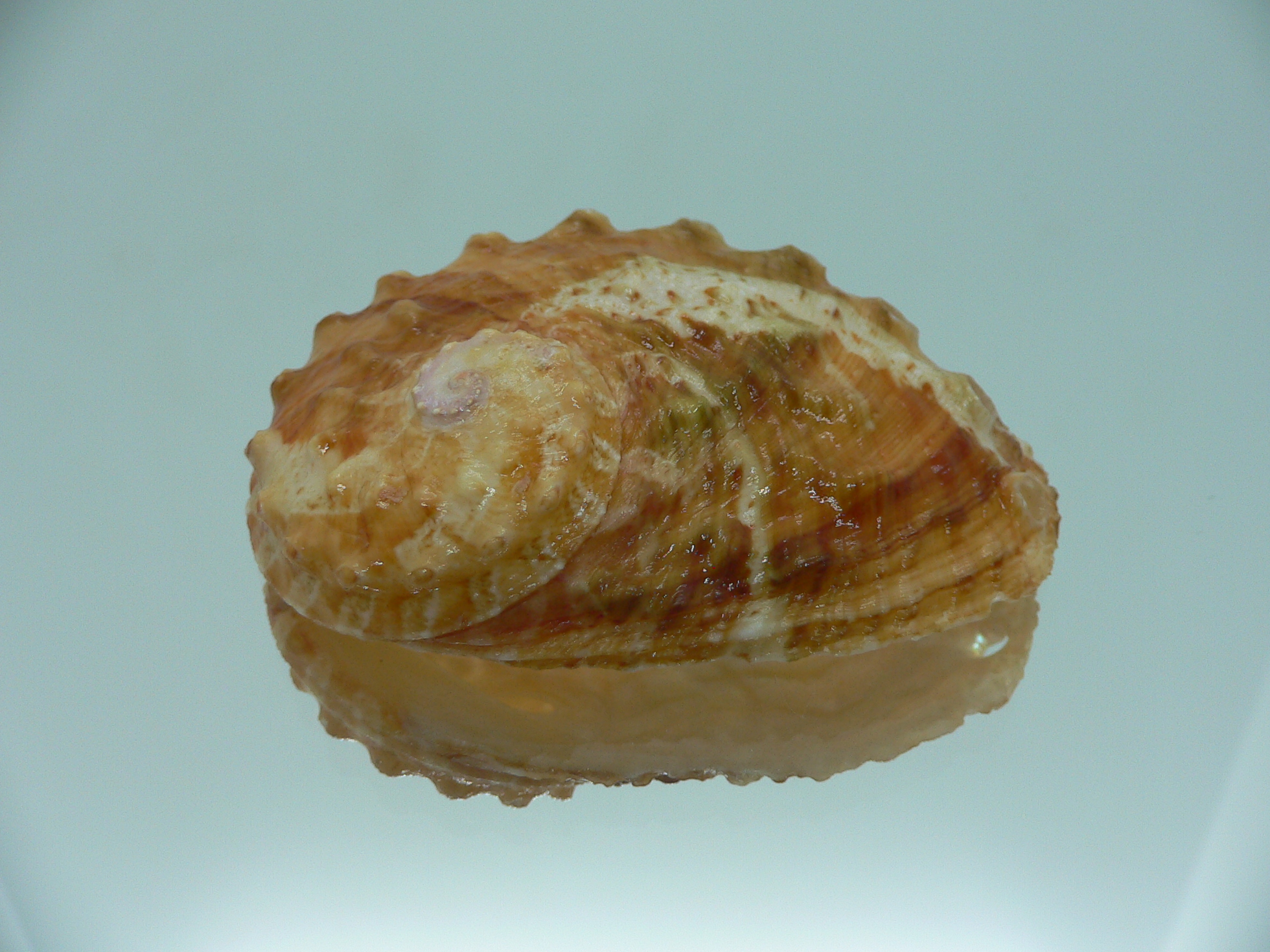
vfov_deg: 39.7
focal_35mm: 36
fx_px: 1321
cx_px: 641
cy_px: 471
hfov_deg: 51.4
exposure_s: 1/60
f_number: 2.8
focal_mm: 4.6
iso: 80
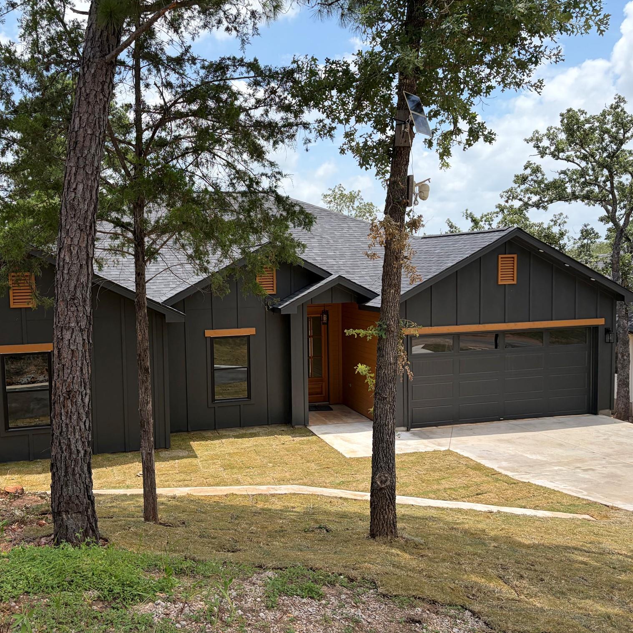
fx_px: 641
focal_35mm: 31
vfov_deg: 52.5
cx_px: 227
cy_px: 313
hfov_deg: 51.8
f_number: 1.6
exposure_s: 1/2012
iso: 50
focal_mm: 5.96
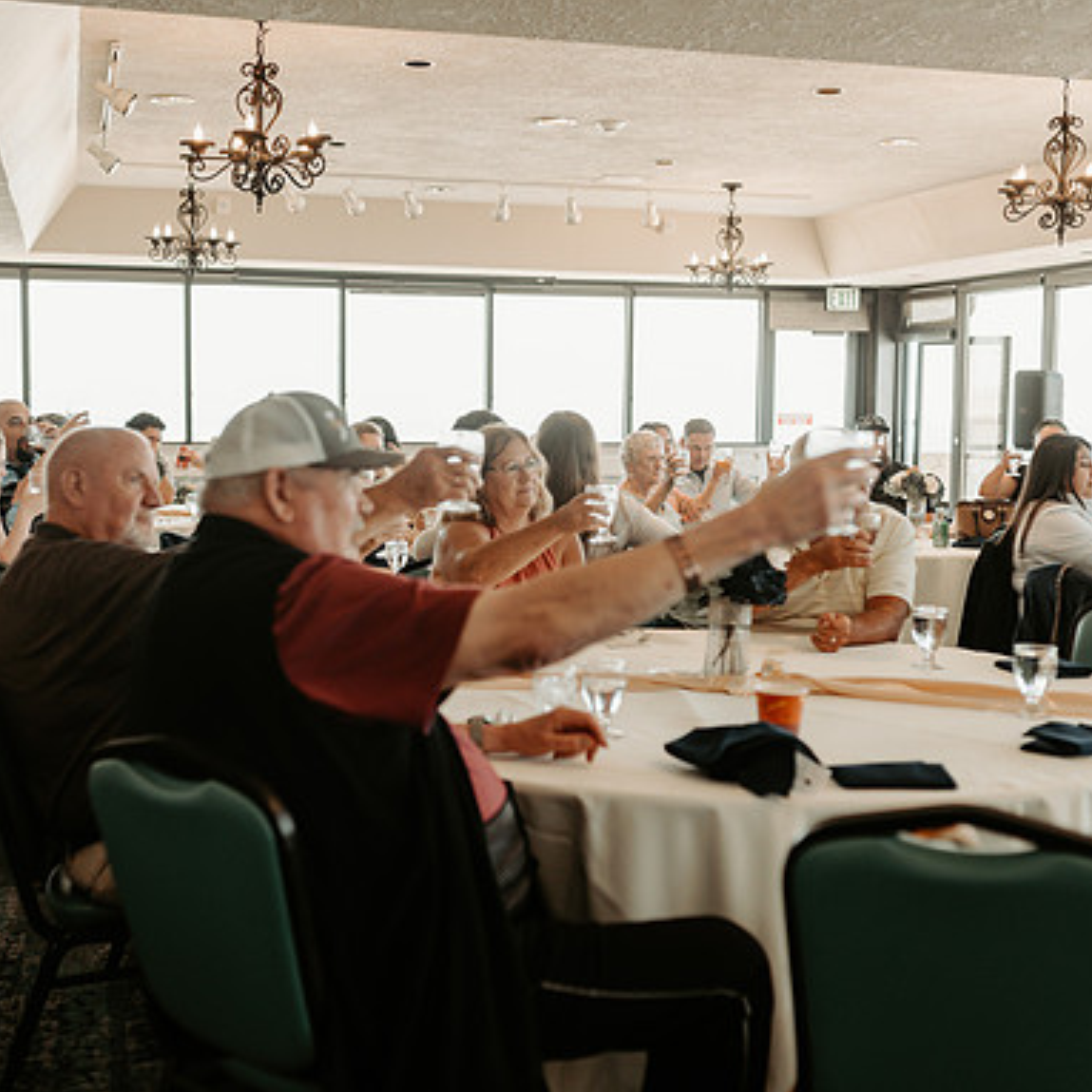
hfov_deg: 37.5
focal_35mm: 45
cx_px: 479
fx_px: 1606
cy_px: 549
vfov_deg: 37.6
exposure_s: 1/250
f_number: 2
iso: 320
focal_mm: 35
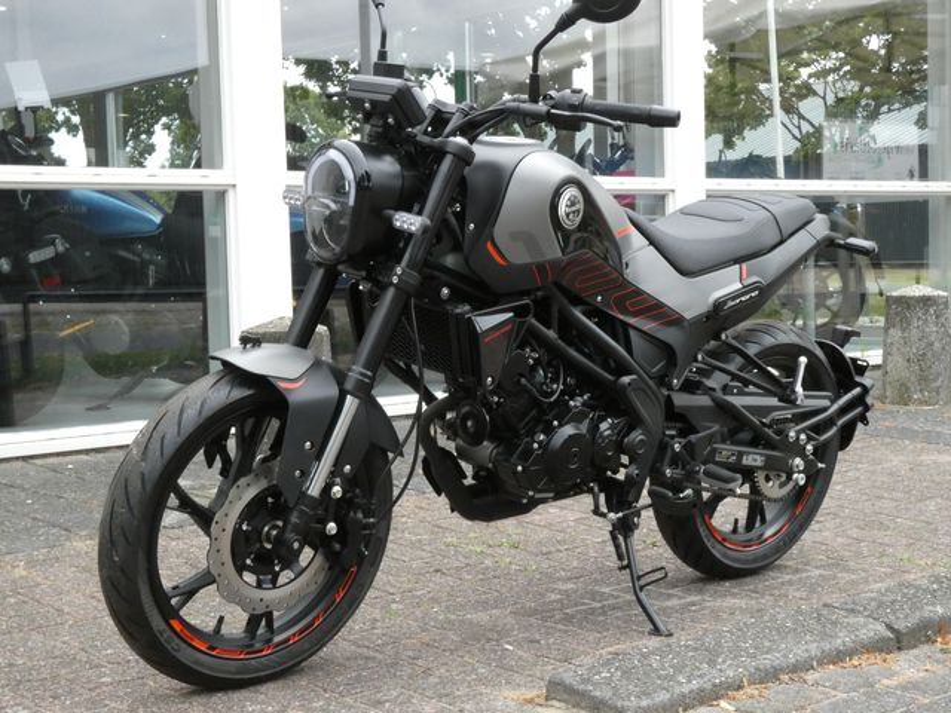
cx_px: 476
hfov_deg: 33.2
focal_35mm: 58
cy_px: 356
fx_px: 1593
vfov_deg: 25.2
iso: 800
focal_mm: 10.4
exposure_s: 1/800
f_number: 6.3
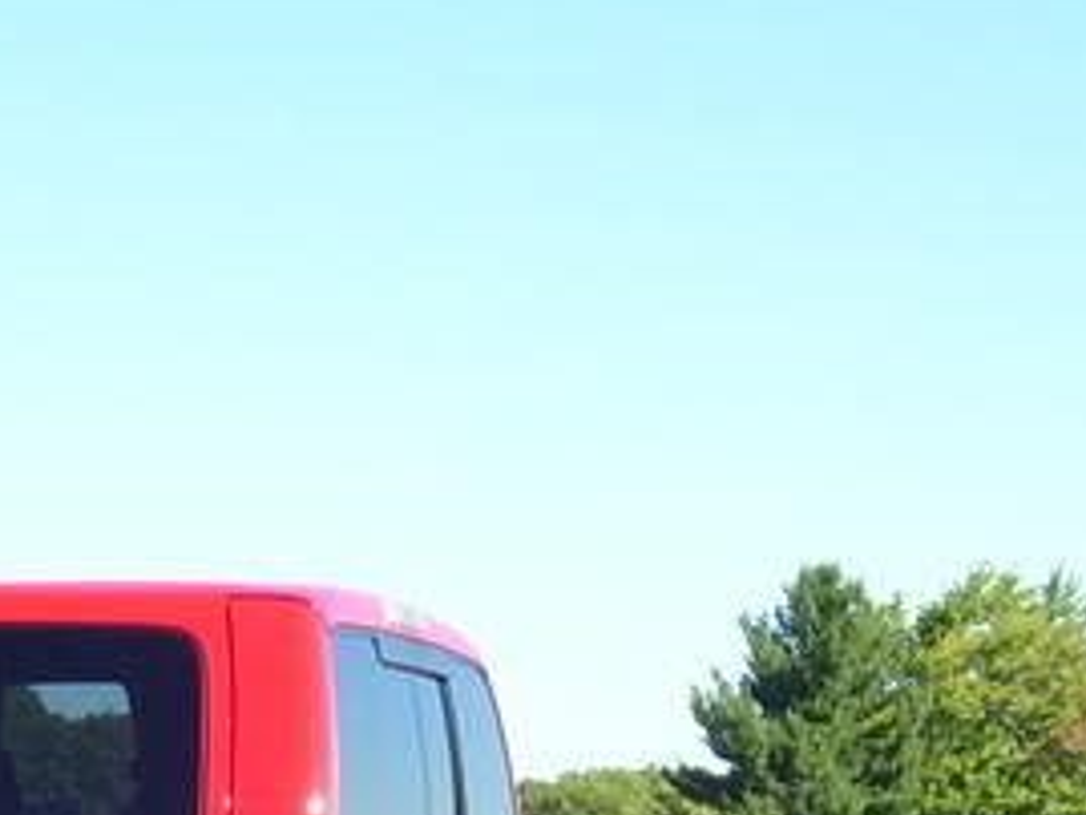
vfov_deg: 10.4
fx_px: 4426
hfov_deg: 14.0
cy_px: 944
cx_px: 339
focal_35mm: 141
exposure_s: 1/250
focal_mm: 6
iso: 80
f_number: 4.8
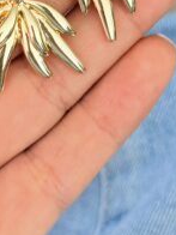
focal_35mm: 140
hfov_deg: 10.6
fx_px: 949
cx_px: 43
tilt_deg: -55.3
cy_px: -2
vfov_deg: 13.9
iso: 64
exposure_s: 1/60
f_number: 1.78
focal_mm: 6.76
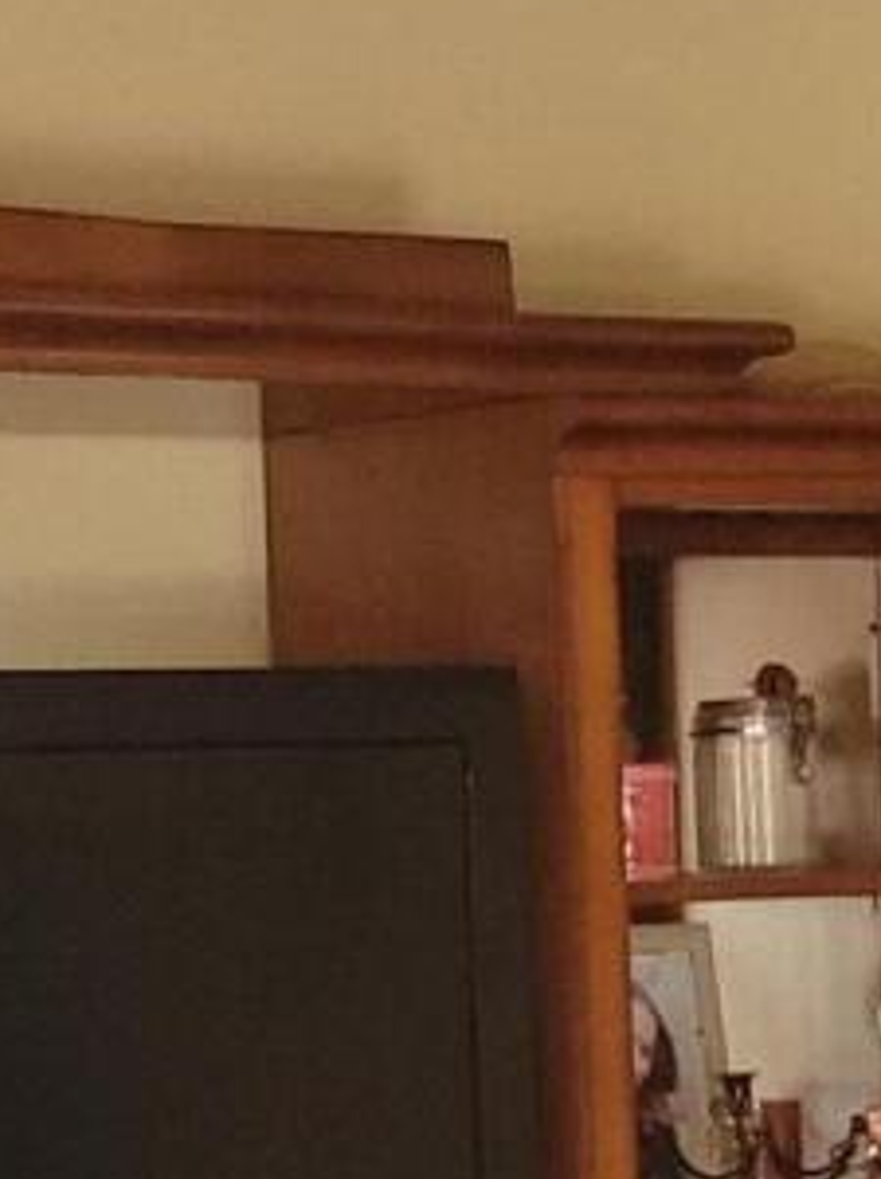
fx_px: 5883
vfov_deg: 11.1
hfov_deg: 8.5
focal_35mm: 173
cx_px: 760
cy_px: 1547
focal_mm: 5.4
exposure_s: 1/120
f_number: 1.8
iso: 250
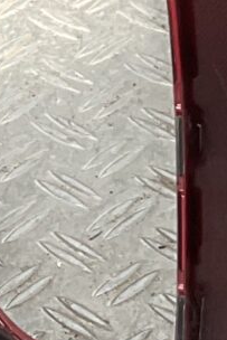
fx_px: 2399
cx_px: -463
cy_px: 53
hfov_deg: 5.1
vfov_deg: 8.1
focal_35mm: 254
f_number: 1.8
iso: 16
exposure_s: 1/126
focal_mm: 3
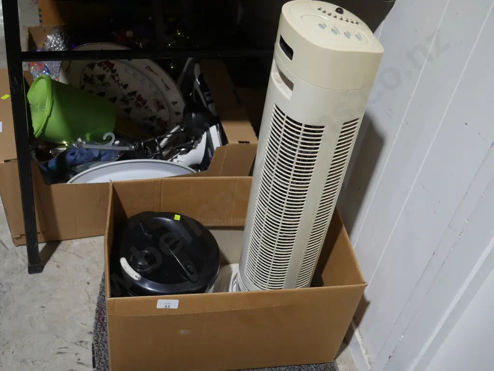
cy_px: 186
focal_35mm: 42
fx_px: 599
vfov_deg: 34.3
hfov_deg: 44.8
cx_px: 247
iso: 320
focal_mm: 21
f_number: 4.6
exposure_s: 1/60
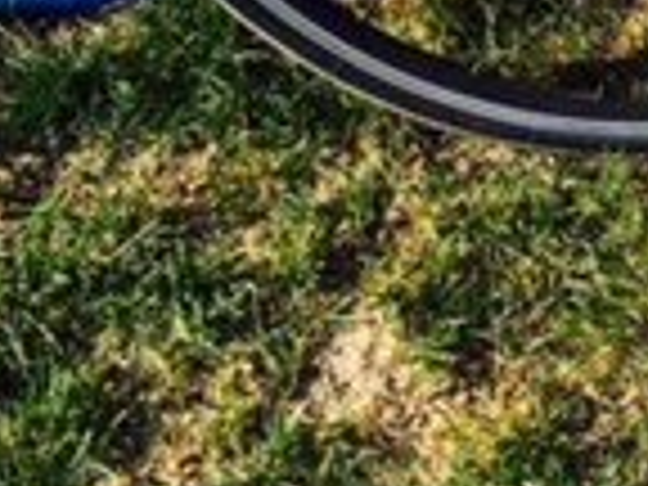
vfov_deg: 10.4
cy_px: -536
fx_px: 2415
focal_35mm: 129
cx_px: 1400
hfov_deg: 12.8
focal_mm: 4.15
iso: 32
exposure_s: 1/964
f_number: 2.2
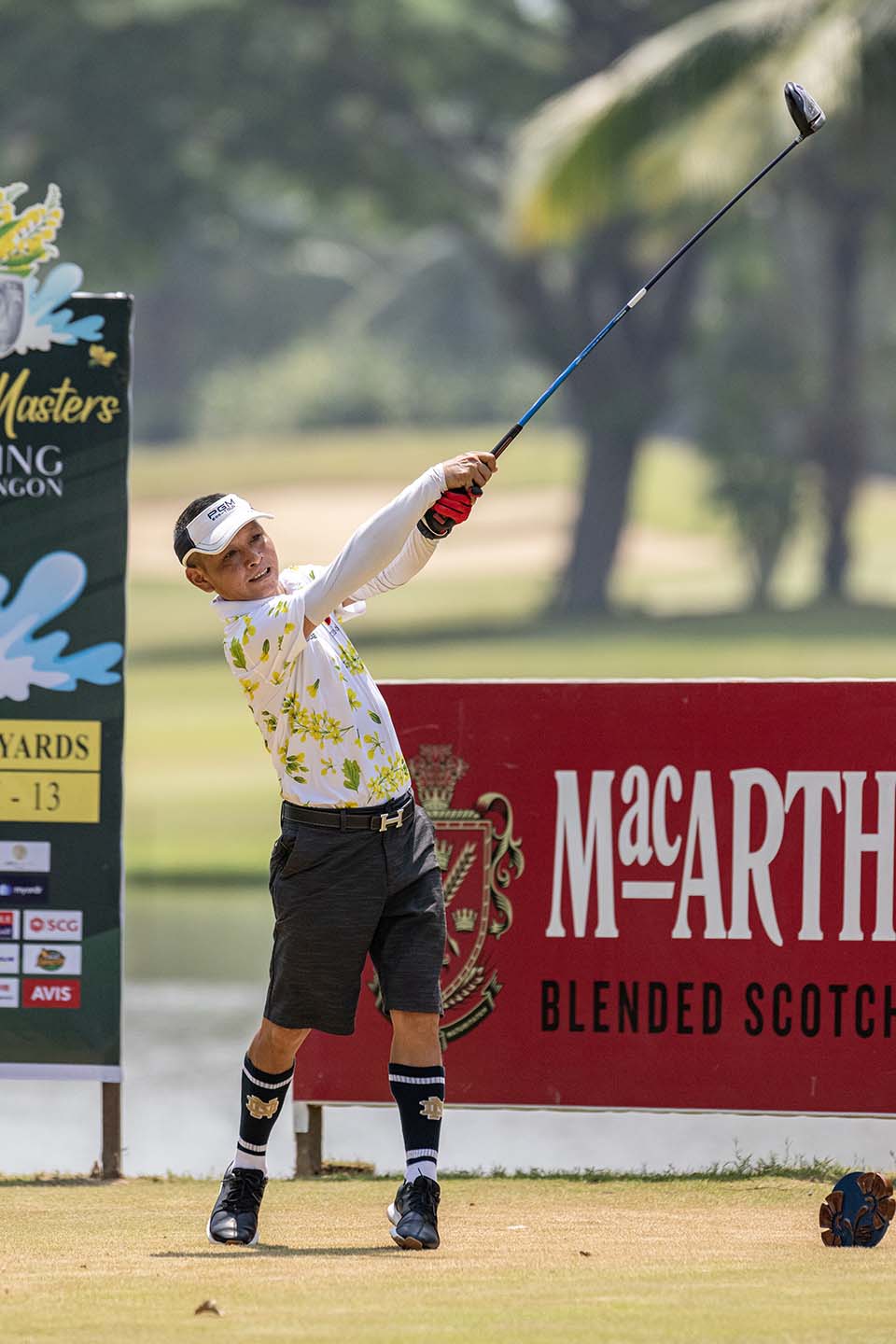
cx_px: 448
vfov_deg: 5.2
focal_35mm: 400
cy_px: 672
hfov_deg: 3.4
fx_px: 14932
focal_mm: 400
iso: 1600
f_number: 5
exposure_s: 1/5000
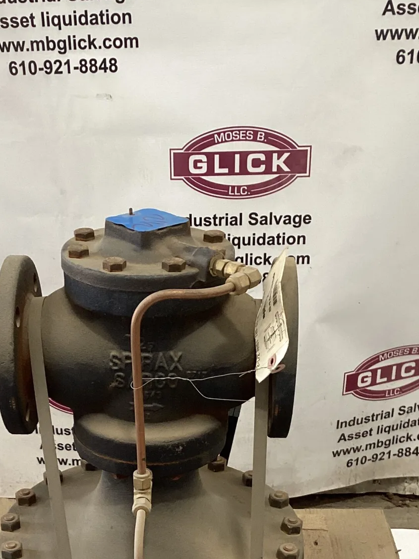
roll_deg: +3.2
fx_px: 888
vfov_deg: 33.3
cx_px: 158
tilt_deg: -32.3
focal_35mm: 55
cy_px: 492
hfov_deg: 26.5
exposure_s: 1/50
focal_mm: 3.3
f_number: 2.4
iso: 125
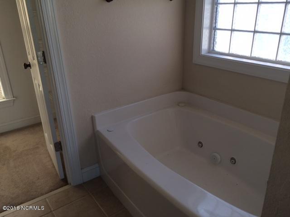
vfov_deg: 48.2
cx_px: 145
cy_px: 108
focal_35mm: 29
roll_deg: +0.7
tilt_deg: -23.5
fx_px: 243
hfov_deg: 61.7
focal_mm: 4.15
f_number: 2.2
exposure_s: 1/120
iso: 32
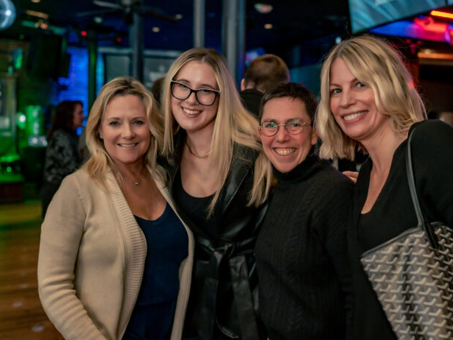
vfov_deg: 34.4
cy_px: 161
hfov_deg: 44.6
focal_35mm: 42
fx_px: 550
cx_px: 269
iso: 1600
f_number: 2.8
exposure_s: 1/100
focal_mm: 35
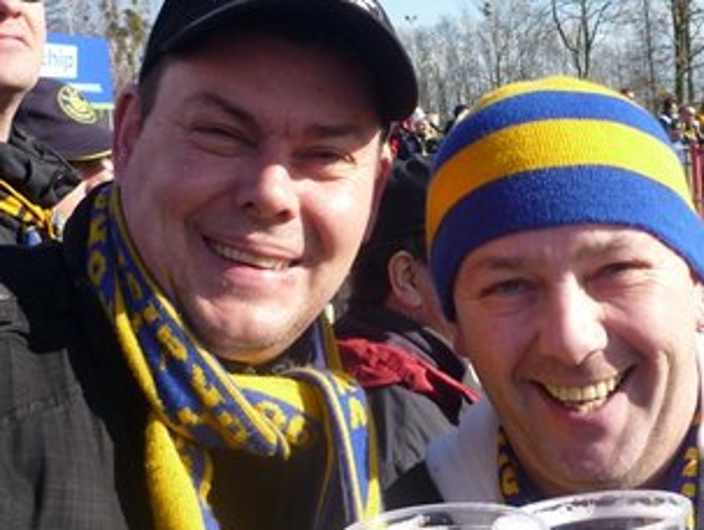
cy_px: 200
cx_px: 431
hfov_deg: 33.1
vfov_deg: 25.2
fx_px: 1181
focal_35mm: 58
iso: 80
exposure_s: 1/1000
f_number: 2.8
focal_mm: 5.5
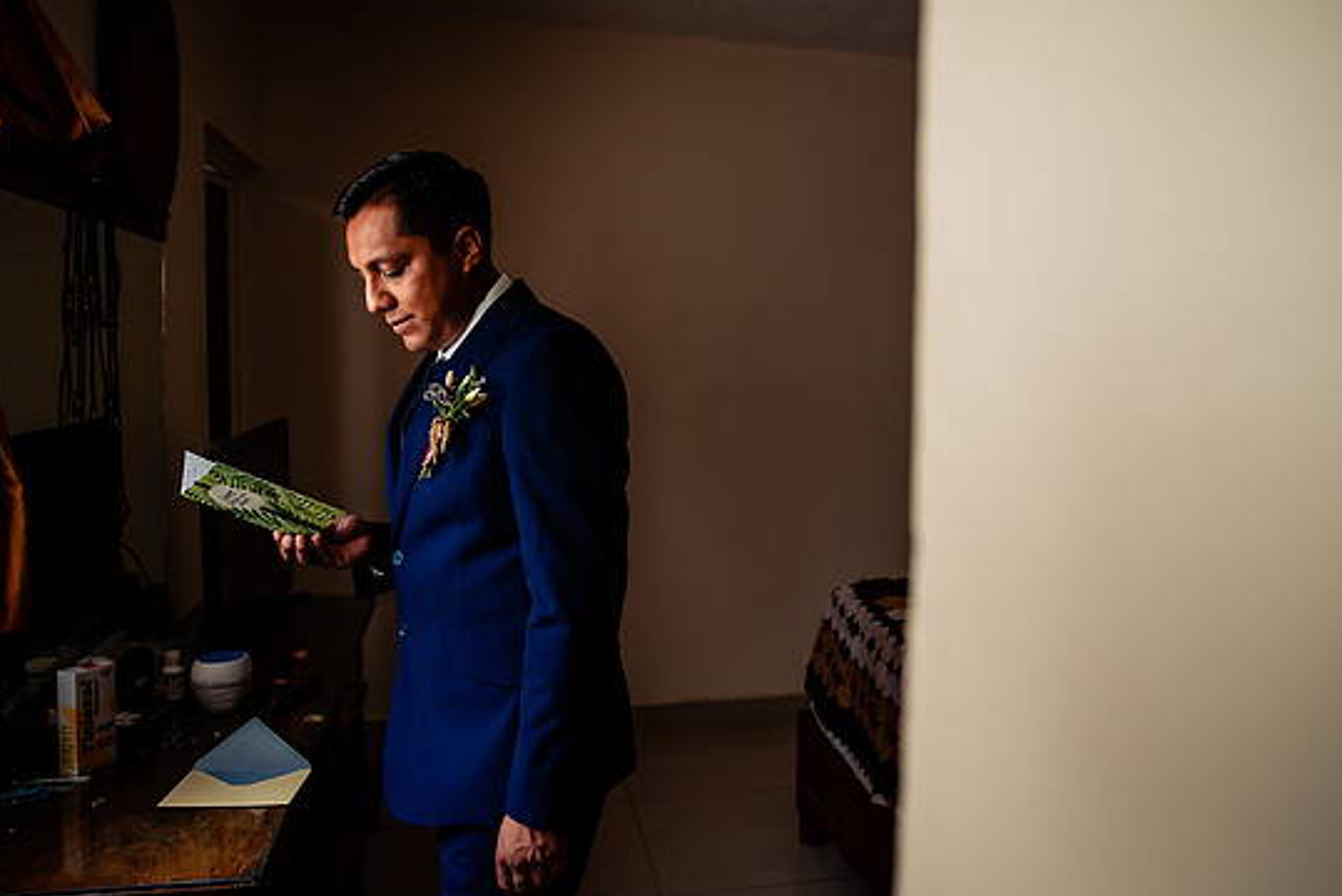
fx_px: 970
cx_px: 715
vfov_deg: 49.6
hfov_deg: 69.3
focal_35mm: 26
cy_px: 434
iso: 400
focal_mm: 24
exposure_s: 1/200
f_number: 3.2
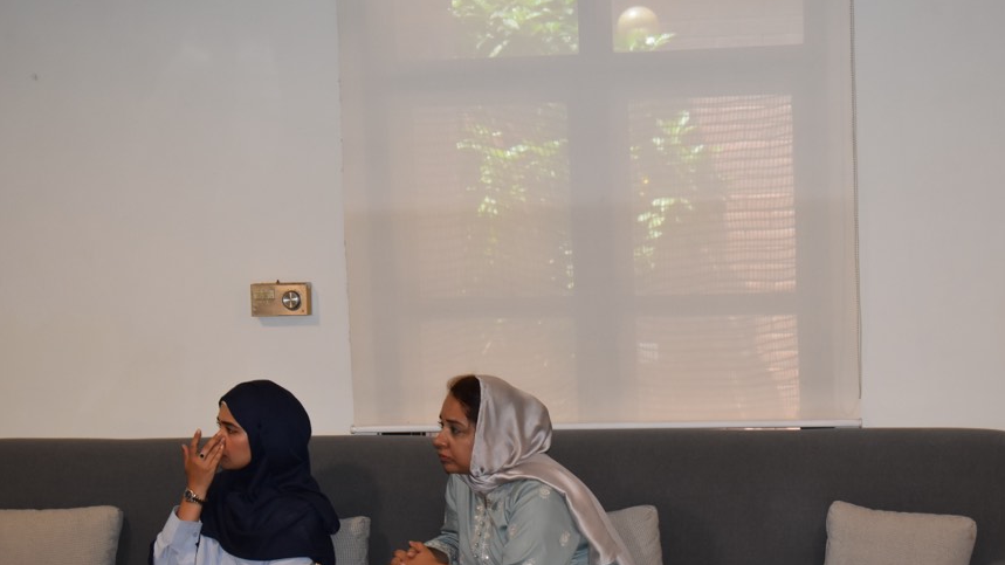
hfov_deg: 23.5
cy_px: 347
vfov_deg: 13.3
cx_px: 524
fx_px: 2413
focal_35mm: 91
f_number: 5.6
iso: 900
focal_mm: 55
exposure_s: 1/60
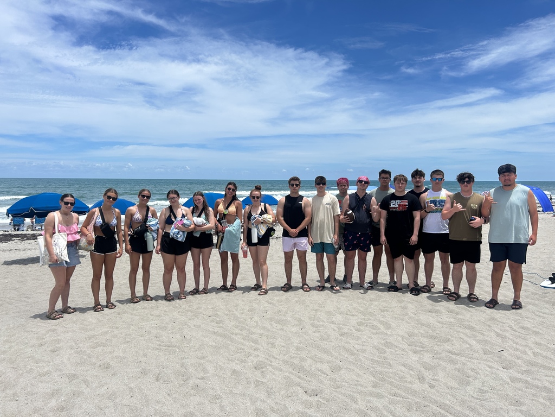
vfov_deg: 53.1
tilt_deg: -4.2
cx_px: 278
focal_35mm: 26
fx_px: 417
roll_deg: -0.4
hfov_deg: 67.3
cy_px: 208
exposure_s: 1/8696
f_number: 1.5
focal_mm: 5.7
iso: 50
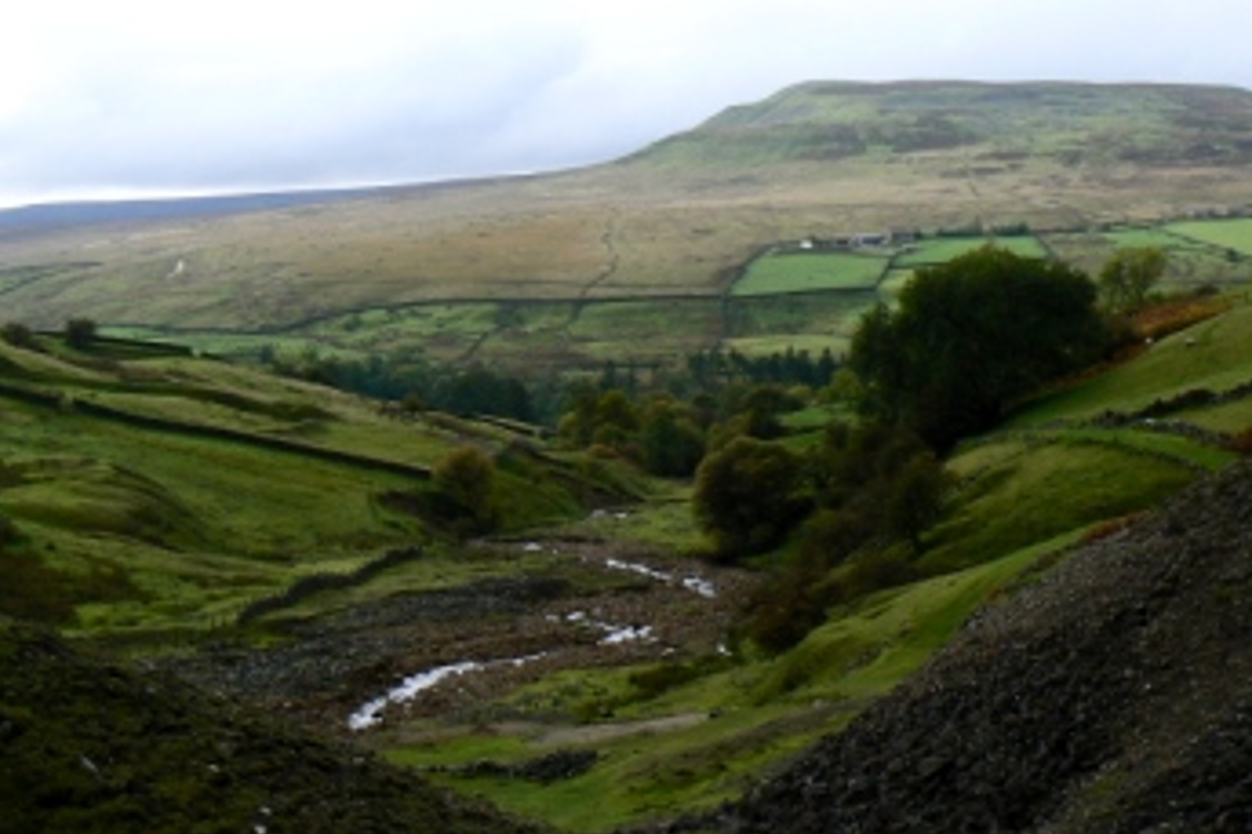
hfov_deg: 31.4
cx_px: 633
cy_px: 371
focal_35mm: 64
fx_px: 2225
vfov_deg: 21.2
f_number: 5.6
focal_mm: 8.2
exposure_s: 1/200
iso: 80
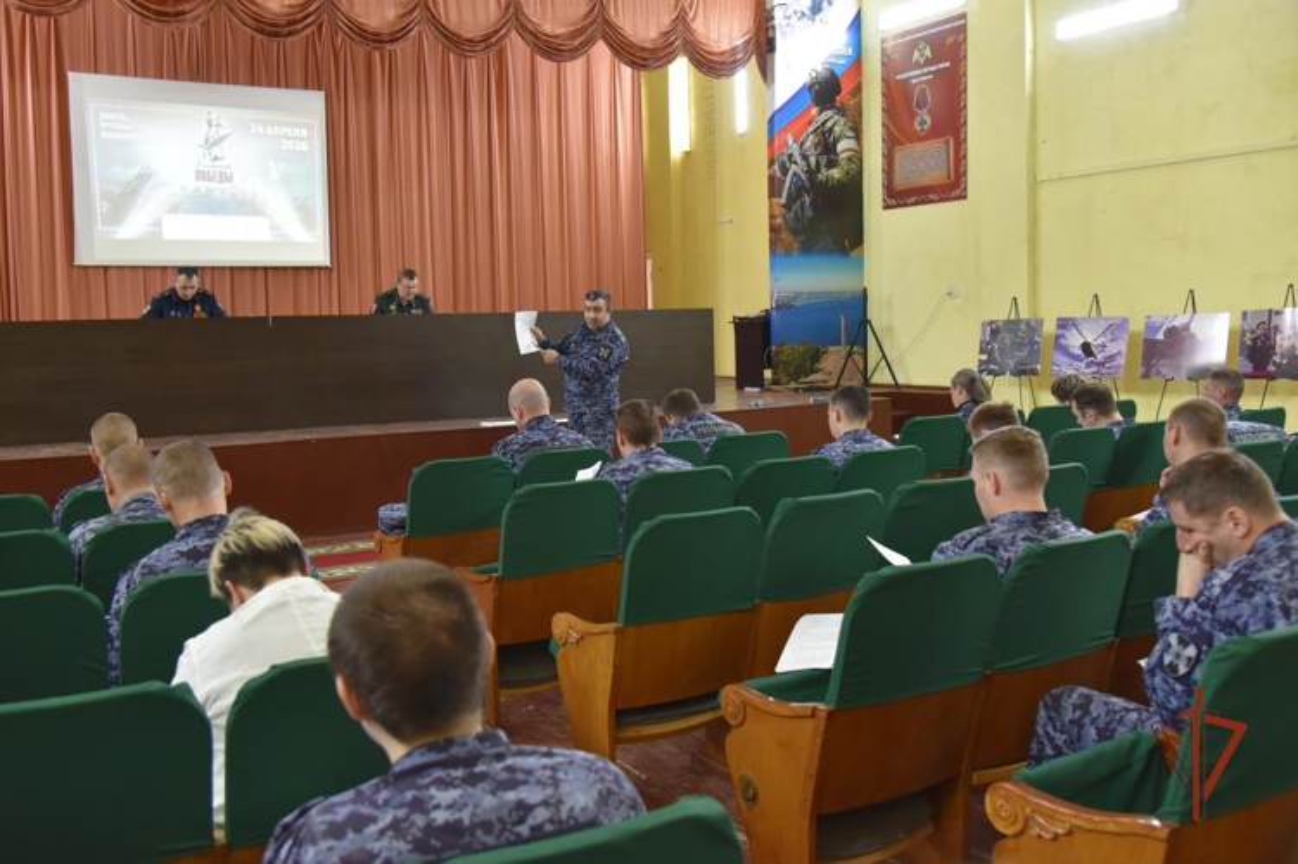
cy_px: 432
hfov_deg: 62.0
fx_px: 1081
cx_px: 649
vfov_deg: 43.6
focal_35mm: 30
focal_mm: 30
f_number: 4
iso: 2000
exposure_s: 1/60
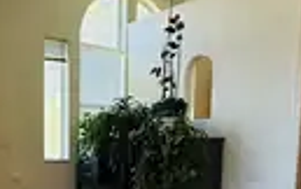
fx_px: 378
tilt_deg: -6.9
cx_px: 63
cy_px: 187
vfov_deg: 26.6
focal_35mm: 46
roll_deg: -0.6
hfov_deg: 41.7
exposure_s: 1/99
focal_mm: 2.22
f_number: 2.2
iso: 125
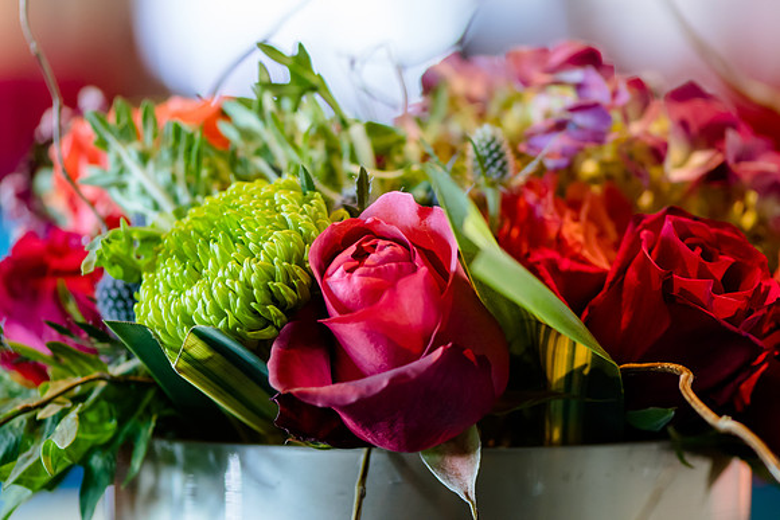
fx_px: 3413
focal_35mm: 158
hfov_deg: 13.0
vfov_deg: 8.7
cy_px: 260
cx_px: 390
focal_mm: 105
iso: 1250
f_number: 3
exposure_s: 1/60
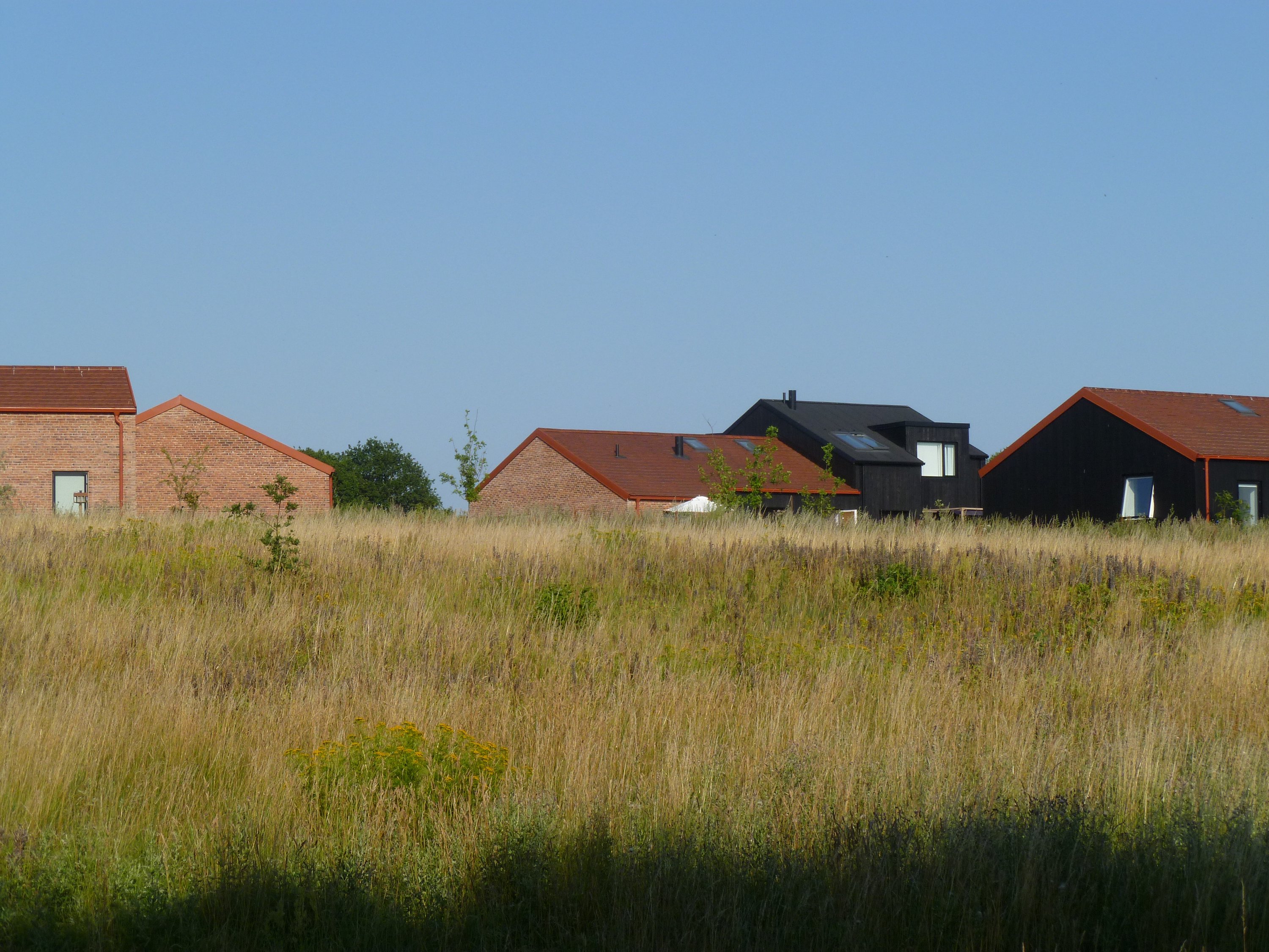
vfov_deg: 15.4
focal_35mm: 96
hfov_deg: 20.4
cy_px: 476
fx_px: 3519
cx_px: 634
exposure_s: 1/800
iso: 100
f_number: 4.7
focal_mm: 17.1
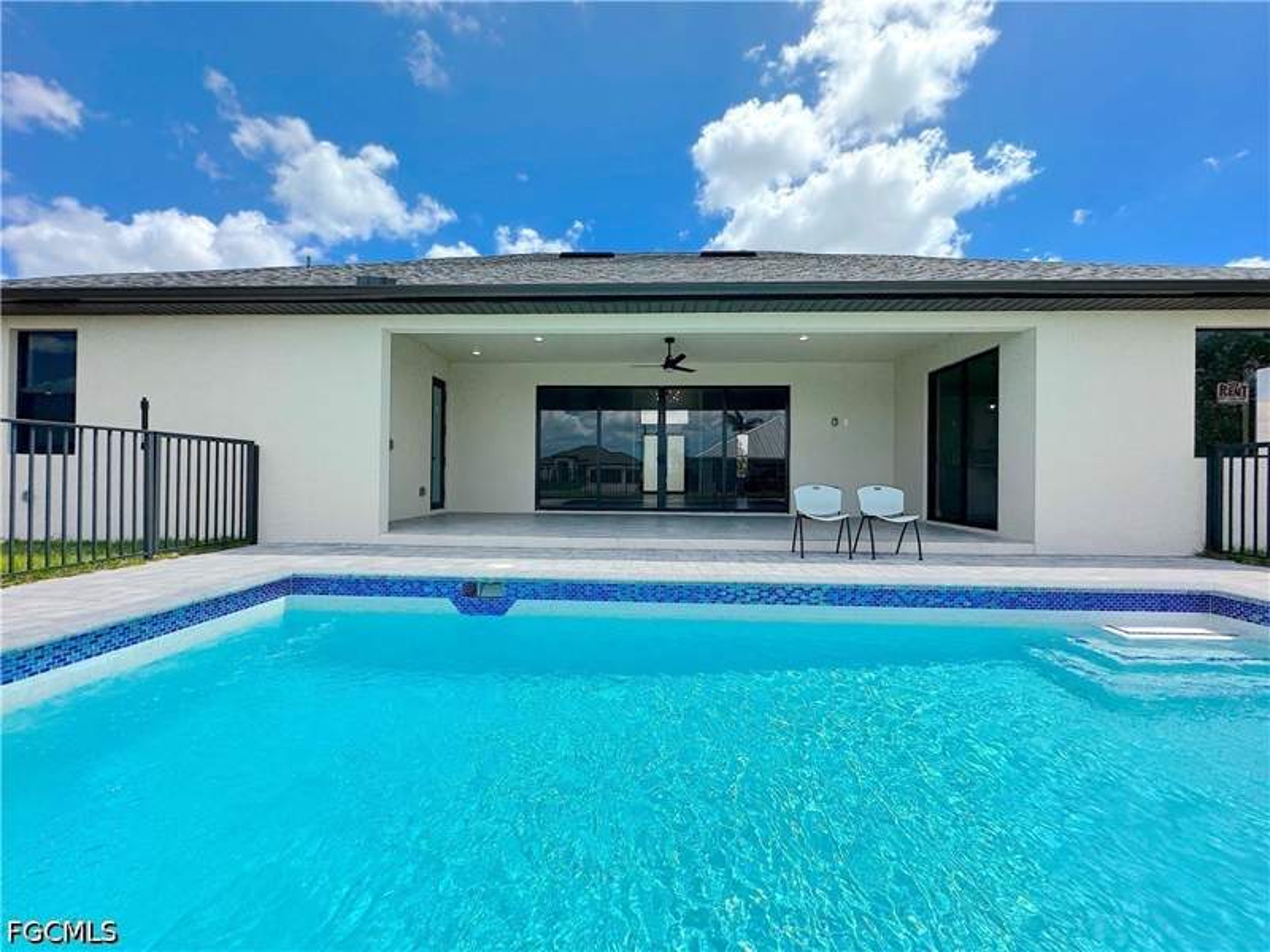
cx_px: 635
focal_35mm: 14
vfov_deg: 85.7
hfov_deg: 102.1
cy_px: 476
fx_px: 514
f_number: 2.2
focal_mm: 2.22
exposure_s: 1/1160
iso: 40
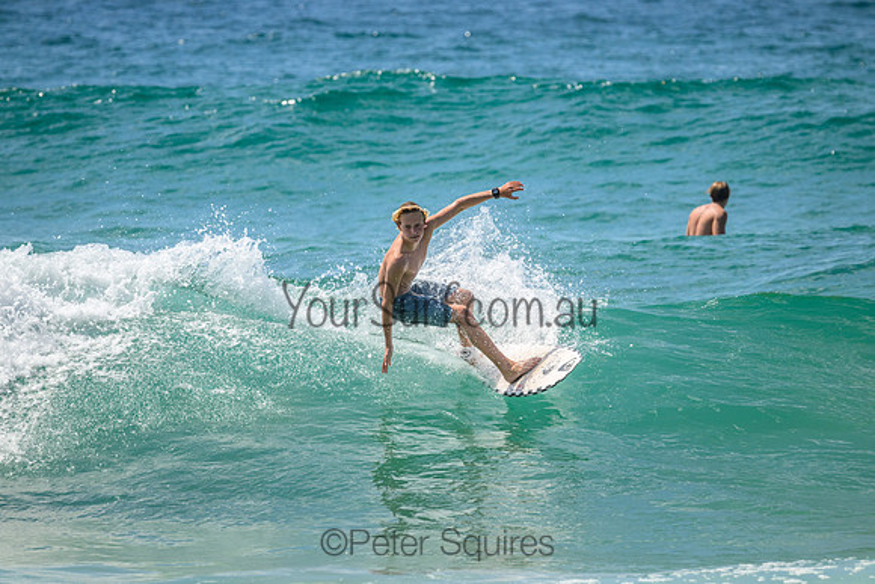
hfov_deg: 4.0
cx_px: 438
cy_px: 292
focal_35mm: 510
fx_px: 12398
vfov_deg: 2.7
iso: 560
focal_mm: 510
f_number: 10
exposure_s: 1/1600
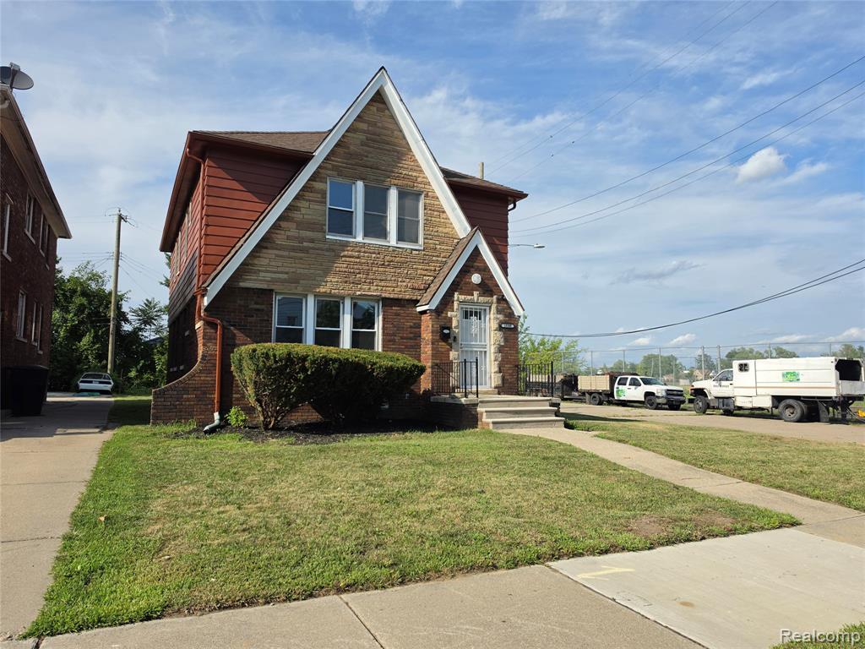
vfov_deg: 58.9
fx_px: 575
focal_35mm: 23
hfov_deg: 73.9
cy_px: 324
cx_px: 432
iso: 64
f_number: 1.4
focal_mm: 6.5
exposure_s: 1/5605
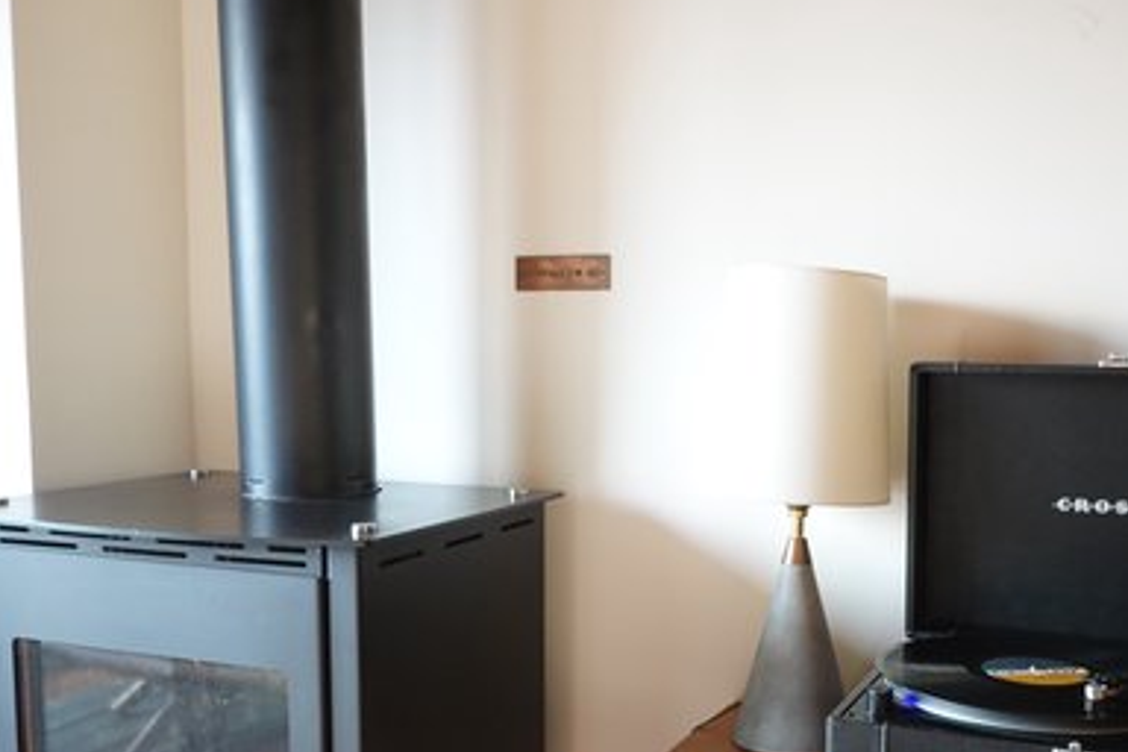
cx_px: 699
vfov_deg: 33.2
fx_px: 1253
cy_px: 485
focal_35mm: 40
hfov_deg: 48.0
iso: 500
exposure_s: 1/30
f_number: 2.8
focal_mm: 9
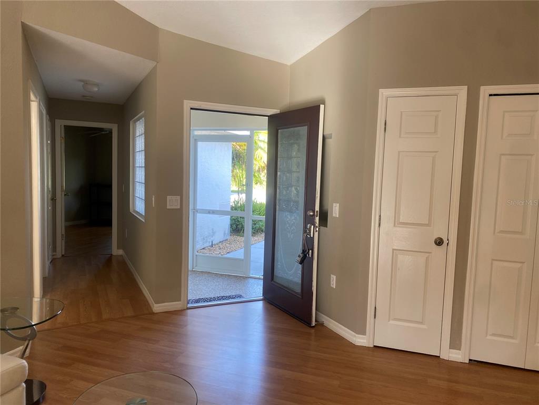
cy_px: 202
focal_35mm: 26
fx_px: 405
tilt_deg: -3.5
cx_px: 270
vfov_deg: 53.1
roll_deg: -1.5
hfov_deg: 67.3
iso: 64
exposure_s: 1/60
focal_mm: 4.25
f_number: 1.8
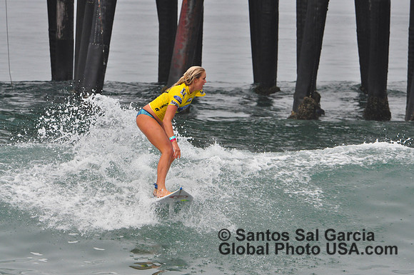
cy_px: 138
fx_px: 9474
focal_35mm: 825
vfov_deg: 1.7
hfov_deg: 2.5
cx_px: 207
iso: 1250
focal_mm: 550
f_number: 18
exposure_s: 1/640
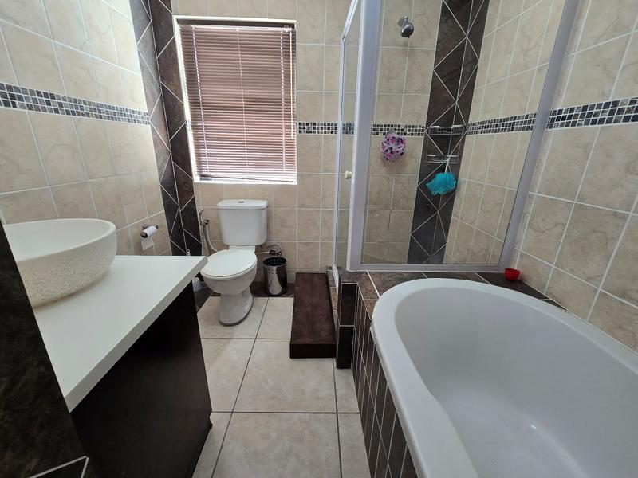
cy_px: 239
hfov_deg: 106.2
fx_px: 240
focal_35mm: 13
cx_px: 319
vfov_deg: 89.9
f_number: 2.2
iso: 160
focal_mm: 2.2
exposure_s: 1/100
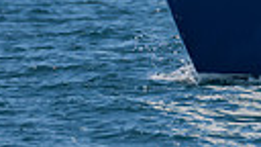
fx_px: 16319
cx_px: 382
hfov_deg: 0.9
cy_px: -210
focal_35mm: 2358
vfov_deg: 0.5
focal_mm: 400
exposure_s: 1/1600
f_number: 6.3
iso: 250
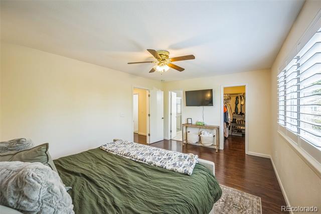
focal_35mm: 14
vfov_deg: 81.1
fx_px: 125
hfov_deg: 104.3
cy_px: 107
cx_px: 160
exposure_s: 1/20
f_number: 7.1
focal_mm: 14
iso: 400
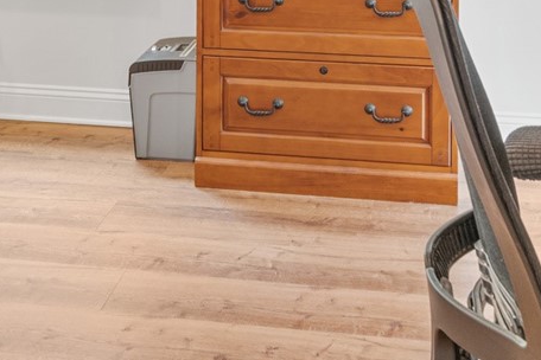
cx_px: 193
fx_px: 1020
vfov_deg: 18.0
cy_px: -173
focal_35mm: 68
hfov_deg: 29.5
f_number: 9
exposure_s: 1/2
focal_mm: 15.2
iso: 320
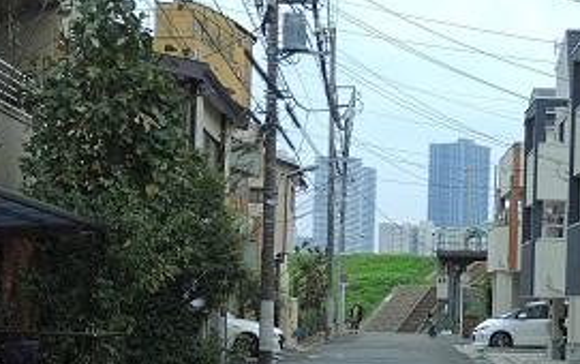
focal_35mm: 82
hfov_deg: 25.1
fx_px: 1298
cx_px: 355
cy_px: 304
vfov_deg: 15.8
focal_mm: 7.6
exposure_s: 1/50
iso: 125
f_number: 2.2
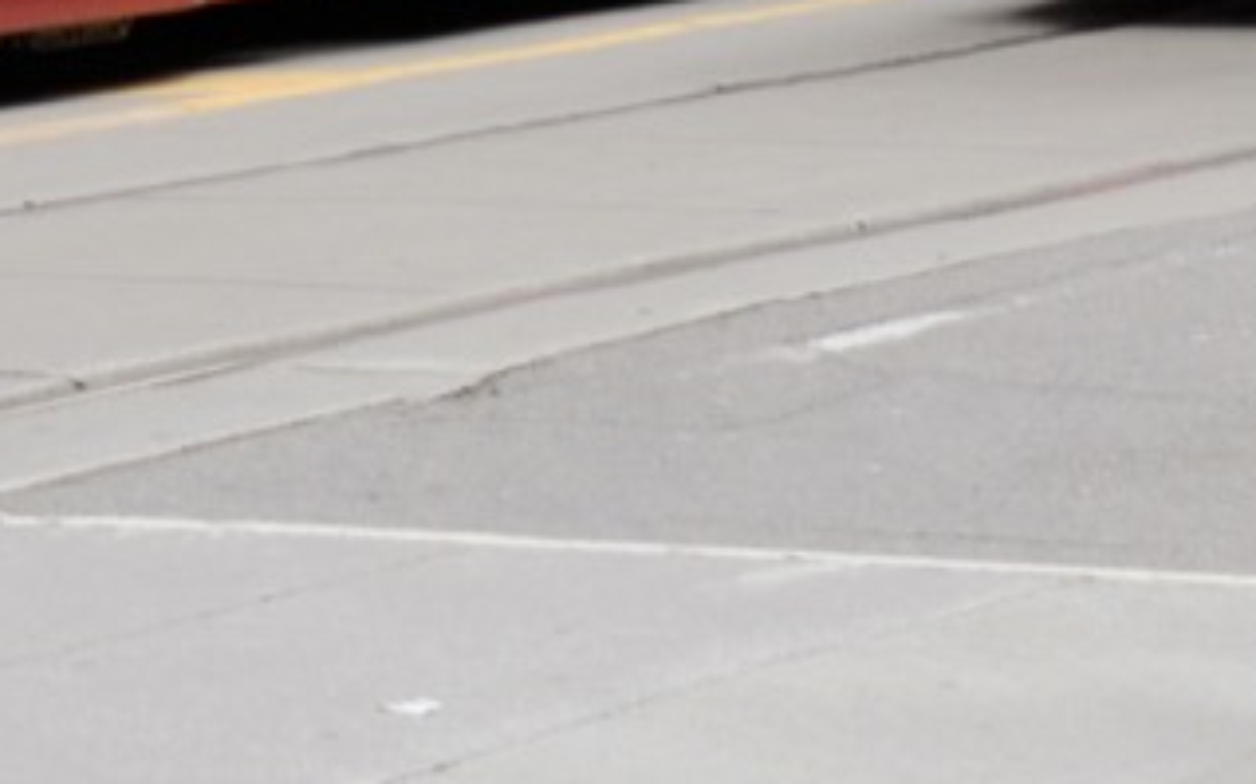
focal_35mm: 383
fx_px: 13103
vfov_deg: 3.4
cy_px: -741
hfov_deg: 5.5
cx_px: 181
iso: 400
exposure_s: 1/250
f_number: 5
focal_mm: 50
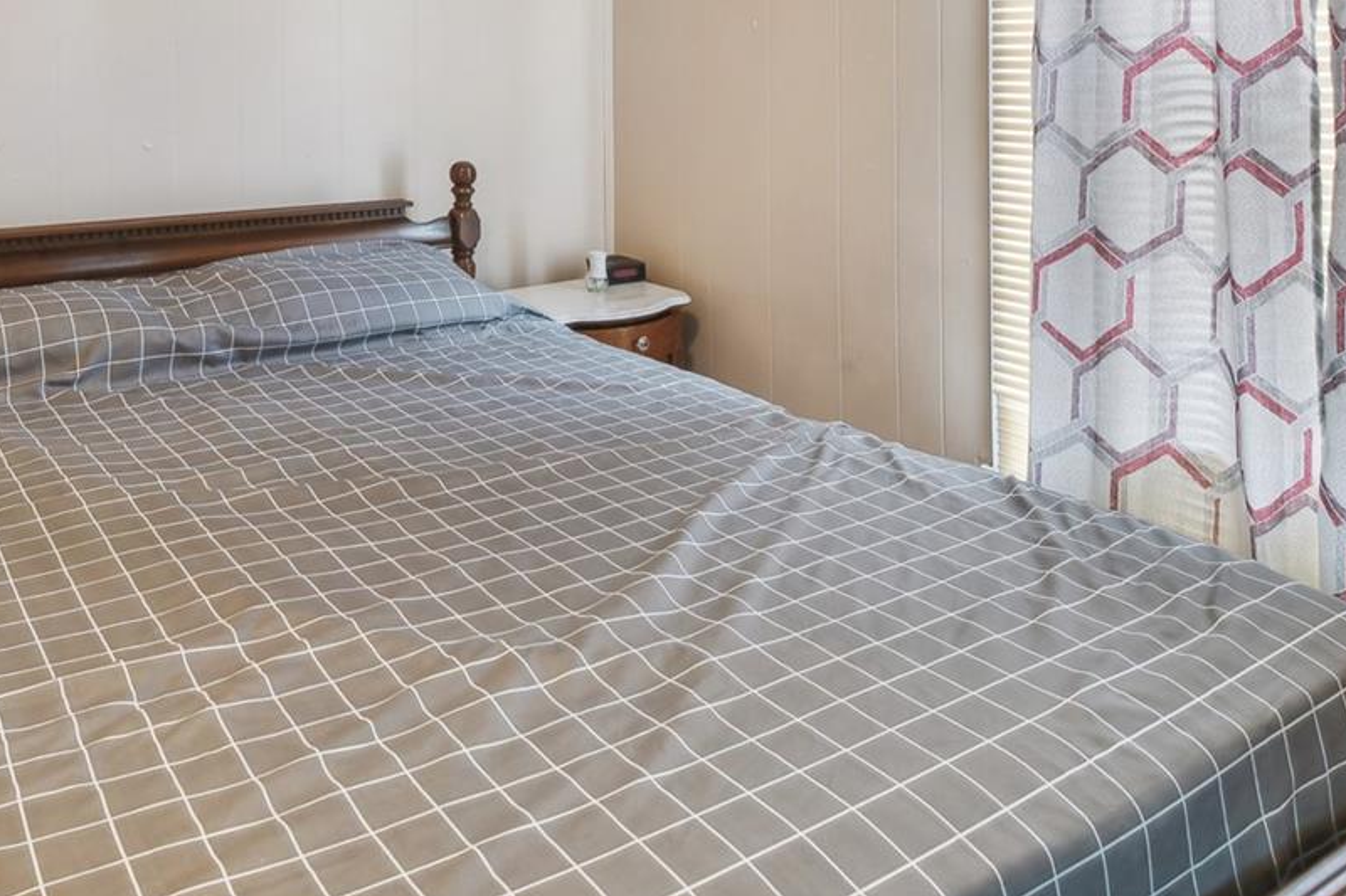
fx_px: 1121
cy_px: 32
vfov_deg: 39.3
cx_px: 449
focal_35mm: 30
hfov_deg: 60.5
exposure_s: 1/5
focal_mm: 10
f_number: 7.1
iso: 100
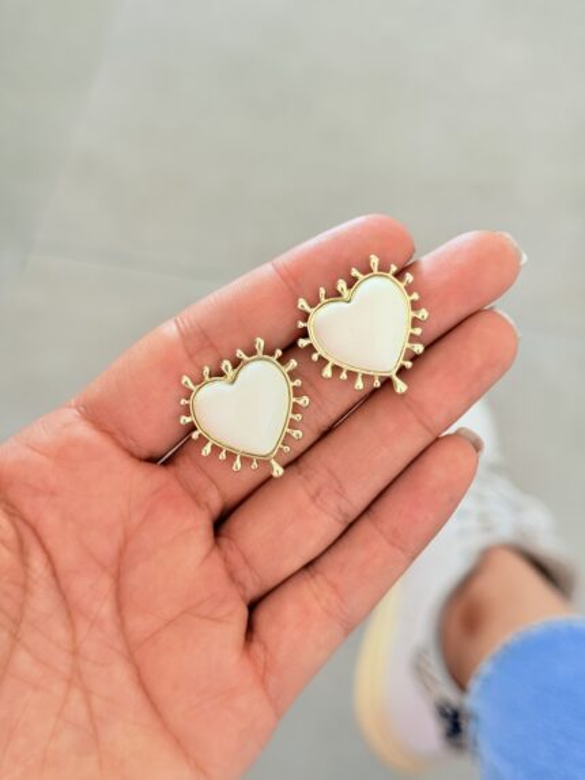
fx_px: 1081
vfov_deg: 39.6
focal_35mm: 48
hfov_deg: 30.3
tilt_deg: -60.1
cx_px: 292
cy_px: 390
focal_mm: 6.76
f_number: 1.78
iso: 160
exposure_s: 1/60
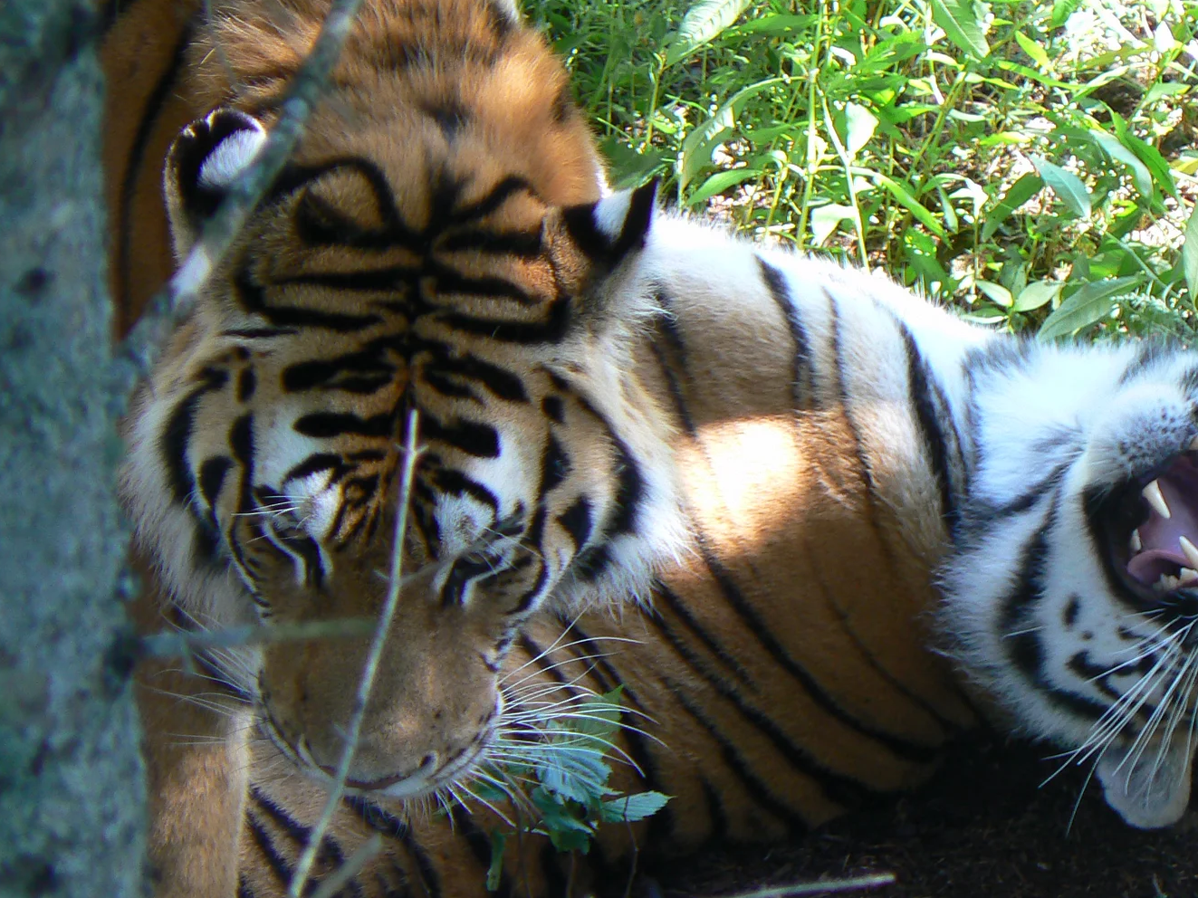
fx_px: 13911
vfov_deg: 3.7
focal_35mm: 402
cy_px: 474
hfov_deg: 4.9
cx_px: 859
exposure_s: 1/40
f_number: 3.3
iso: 80
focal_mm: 46.2
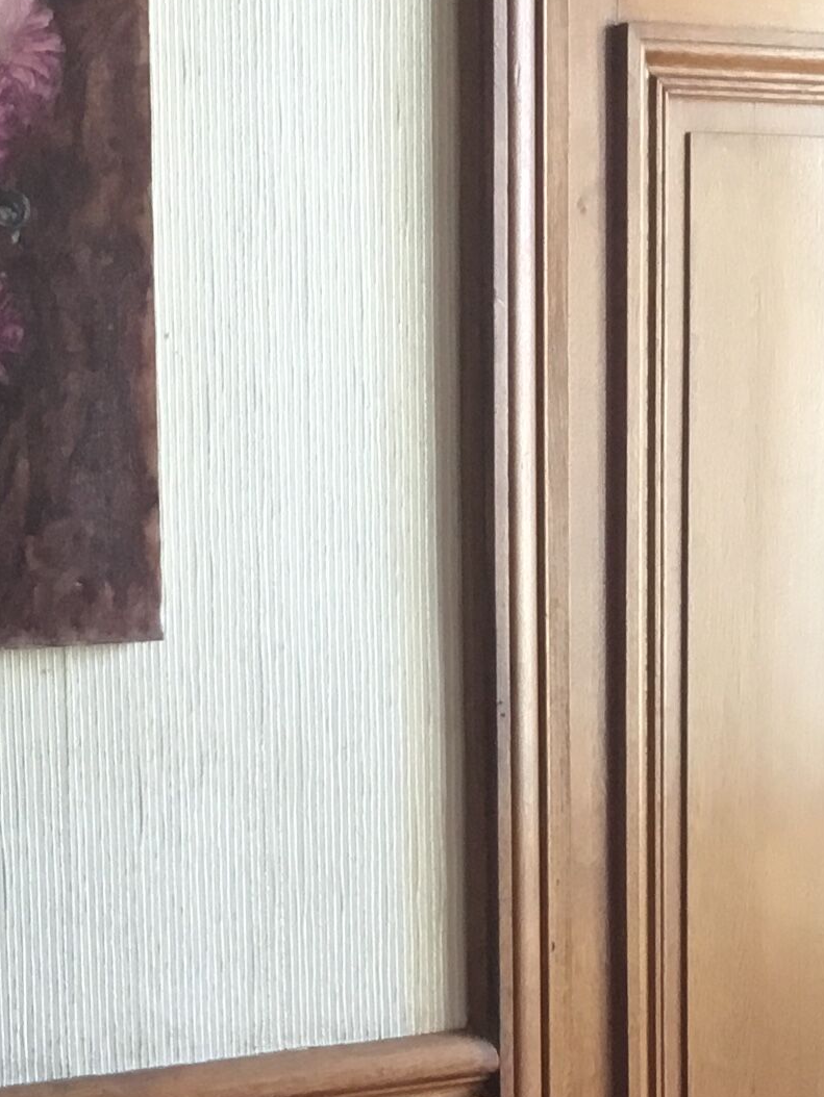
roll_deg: +3.0
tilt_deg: -7.4
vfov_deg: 20.1
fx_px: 3046
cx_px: -78
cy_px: 969
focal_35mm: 96
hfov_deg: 15.0
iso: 100
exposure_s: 1/33
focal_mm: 3.3
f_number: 2.4
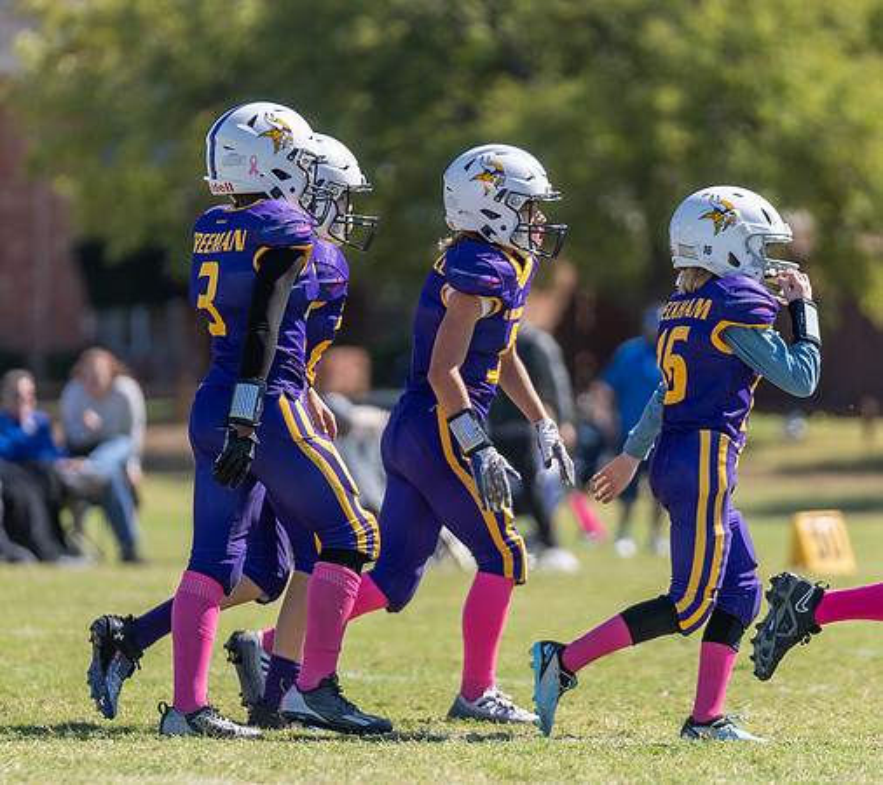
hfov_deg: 4.3
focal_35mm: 432
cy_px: 422
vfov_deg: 3.8
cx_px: 389
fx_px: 11793
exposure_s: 1/1600
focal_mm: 200
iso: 100
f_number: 2.8
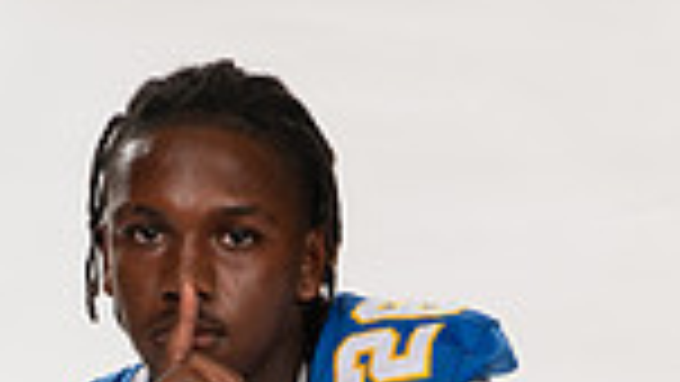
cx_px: 302
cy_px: 908
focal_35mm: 218
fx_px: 3931
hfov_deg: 9.9
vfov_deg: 5.4
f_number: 7.1
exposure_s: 1/320
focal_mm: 70
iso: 800
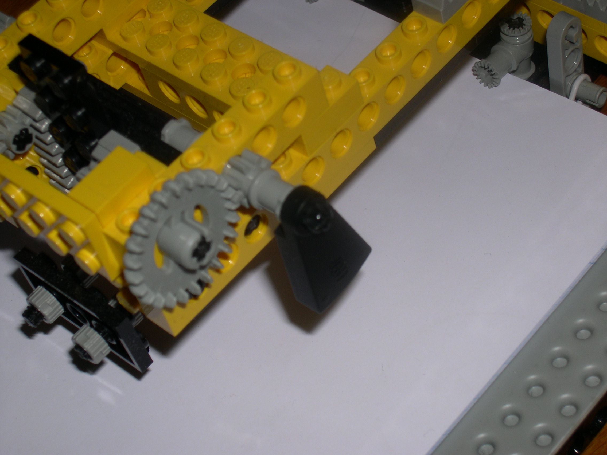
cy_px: 228
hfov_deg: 22.5
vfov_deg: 17.0
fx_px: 1526
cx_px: 304
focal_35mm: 87
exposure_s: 1/60
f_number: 11.6
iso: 100
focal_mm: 18.4
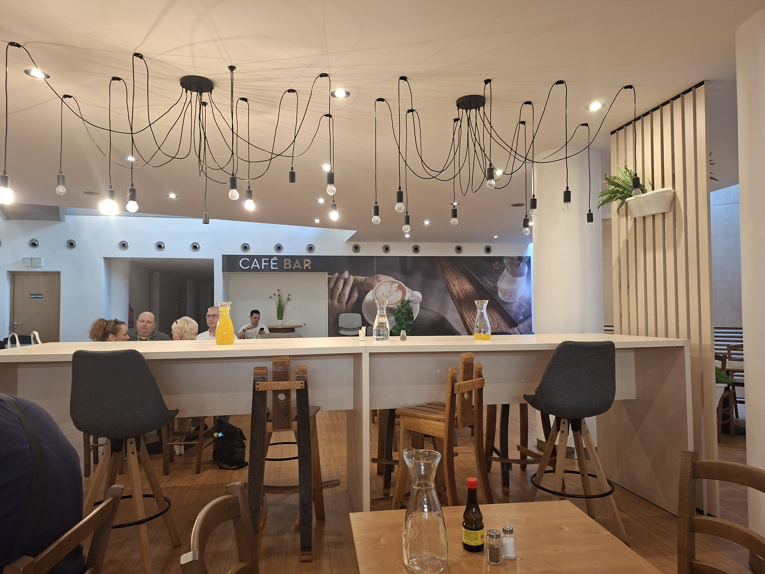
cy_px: 287
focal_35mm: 23
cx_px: 382
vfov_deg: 58.9
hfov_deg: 73.9
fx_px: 508
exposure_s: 1/33
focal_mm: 5.54
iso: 250
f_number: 1.8
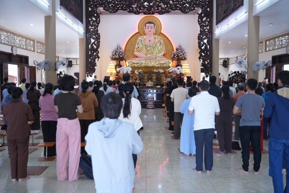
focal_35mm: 35
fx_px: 281
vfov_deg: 37.8
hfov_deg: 54.4
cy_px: 96
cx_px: 144
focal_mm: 35
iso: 1250
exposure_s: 1/200
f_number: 2.8
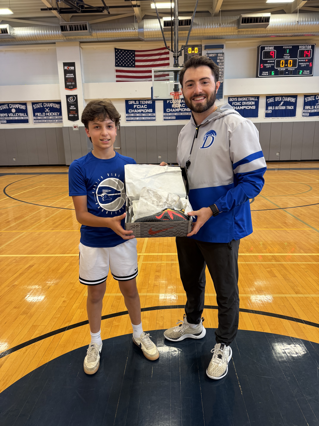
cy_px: 213
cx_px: 160
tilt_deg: -13.9
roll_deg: +1.4
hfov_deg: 56.8
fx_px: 295
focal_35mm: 24
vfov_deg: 71.6
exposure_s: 1/60
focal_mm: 6.76
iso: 160
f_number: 1.78
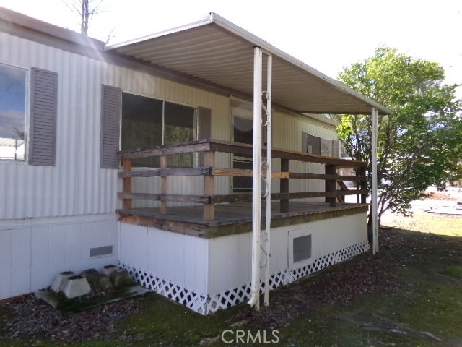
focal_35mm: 24
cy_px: 174
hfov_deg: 71.6
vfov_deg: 56.8
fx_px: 320
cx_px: 231
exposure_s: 1/170
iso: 100
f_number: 3.7
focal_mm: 4.3
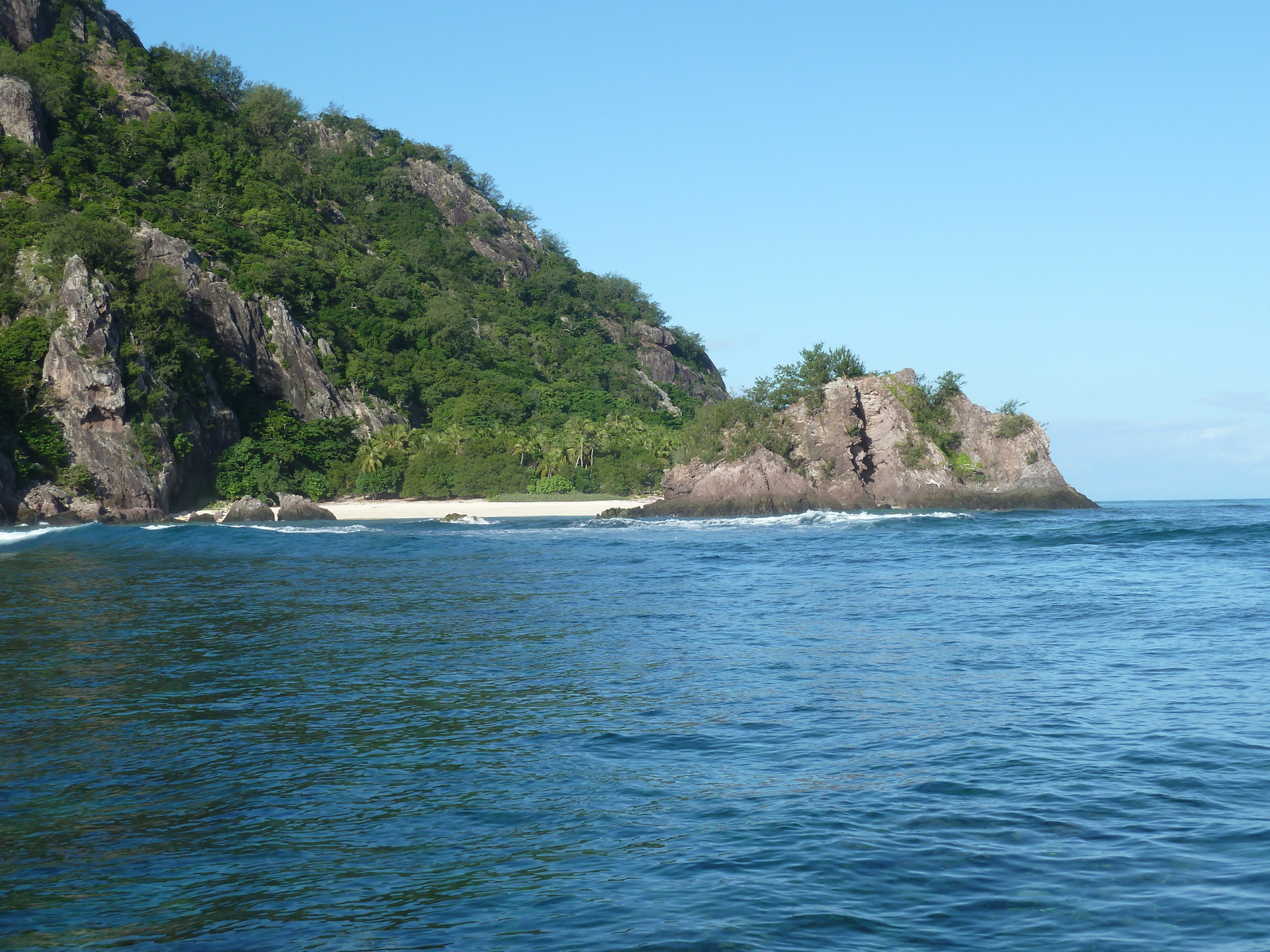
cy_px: 476
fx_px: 2018
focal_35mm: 55
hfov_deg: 34.9
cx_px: 635
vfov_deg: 26.6
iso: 80
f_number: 4.5
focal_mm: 9.1
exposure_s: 1/500
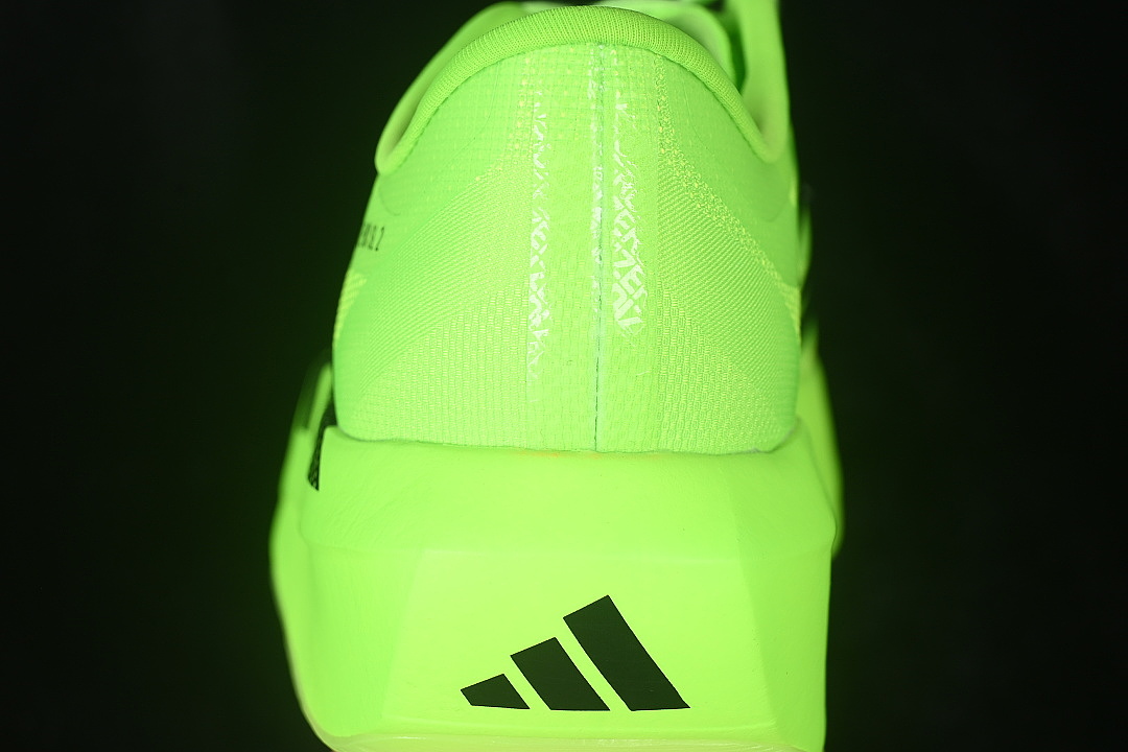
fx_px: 2350
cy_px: 376
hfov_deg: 27.0
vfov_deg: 18.2
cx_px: 564
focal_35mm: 75
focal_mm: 50
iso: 160
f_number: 8
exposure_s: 1/80
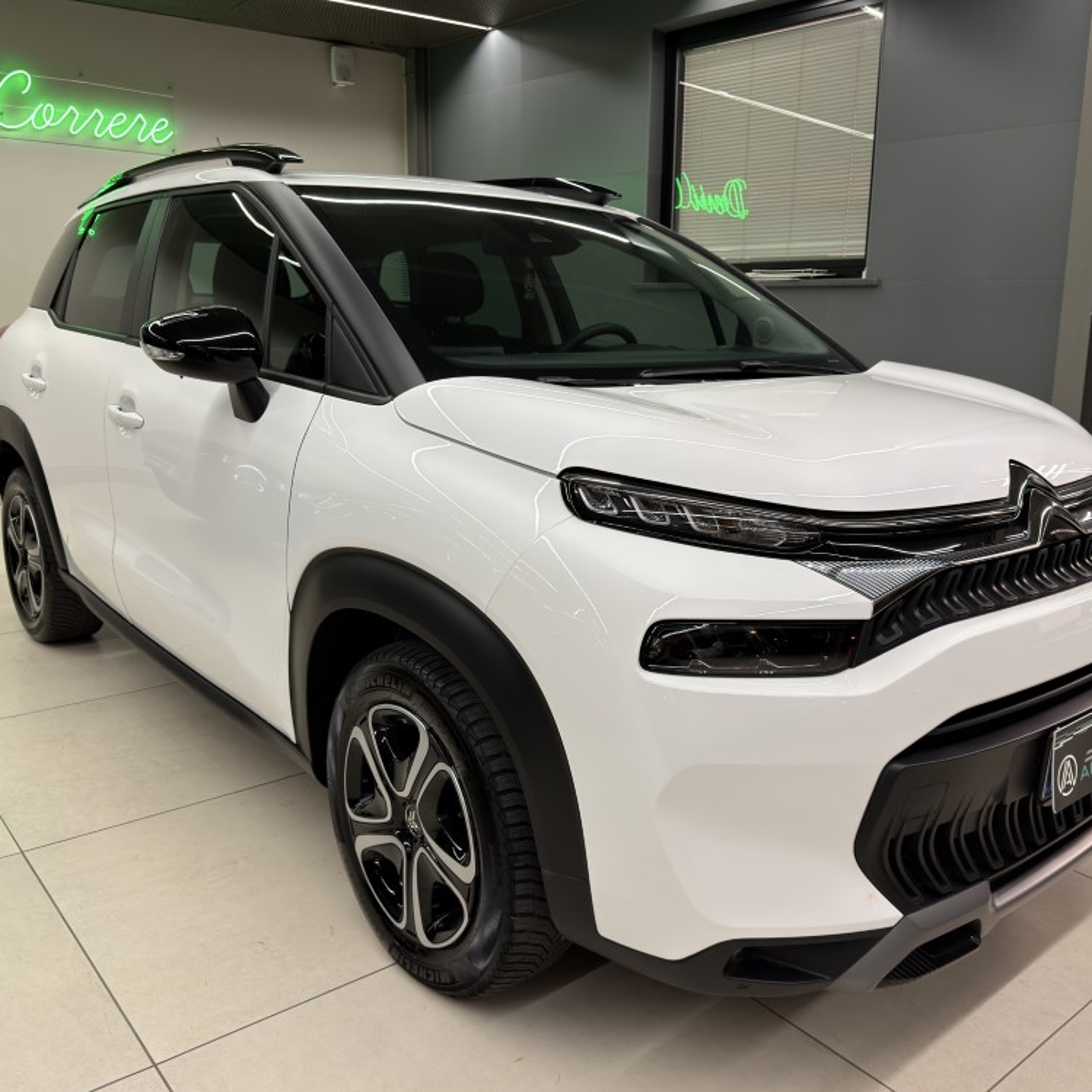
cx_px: 605
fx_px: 1035
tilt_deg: -12.3
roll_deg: -1.4
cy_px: 545
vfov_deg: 55.6
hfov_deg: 55.5
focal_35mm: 29
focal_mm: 6.76
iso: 125
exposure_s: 1/50
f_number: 1.78
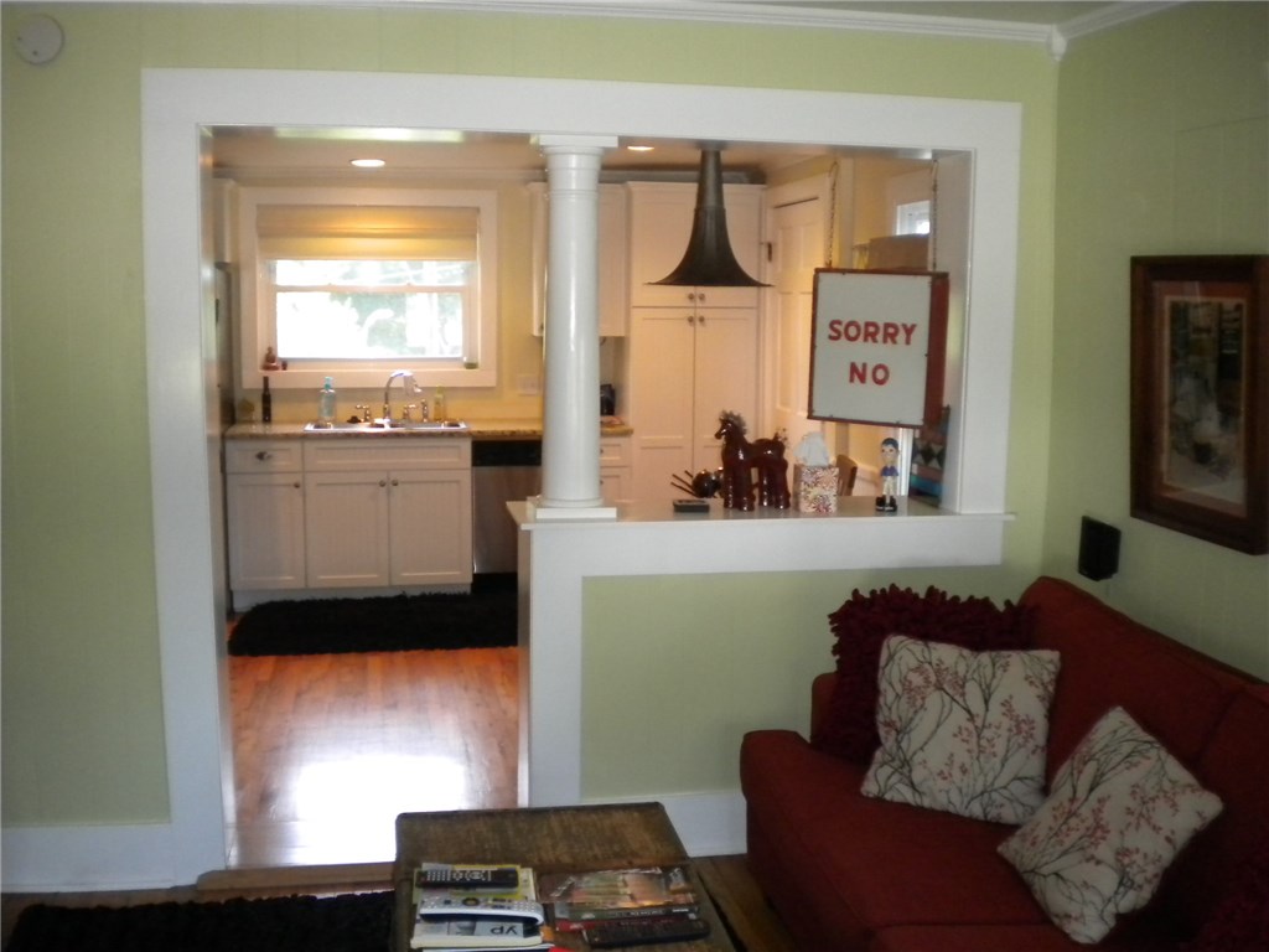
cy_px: 476
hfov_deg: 52.6
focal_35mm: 35
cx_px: 634
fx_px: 1283
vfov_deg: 40.7
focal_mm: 6.3
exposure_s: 1/48.3
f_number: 3.1
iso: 400
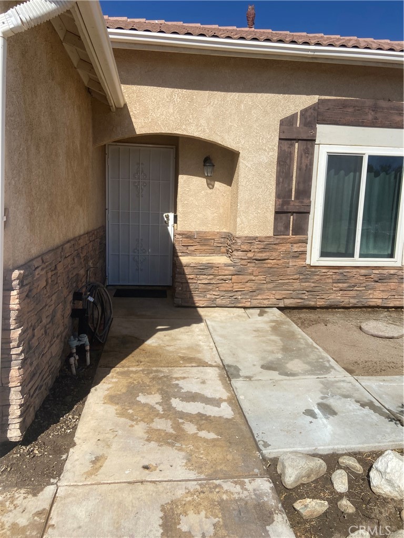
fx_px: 405
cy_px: 269
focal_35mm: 26
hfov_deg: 53.1
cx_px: 202
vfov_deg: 67.3
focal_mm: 4.25
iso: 32
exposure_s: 1/4608
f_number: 1.8
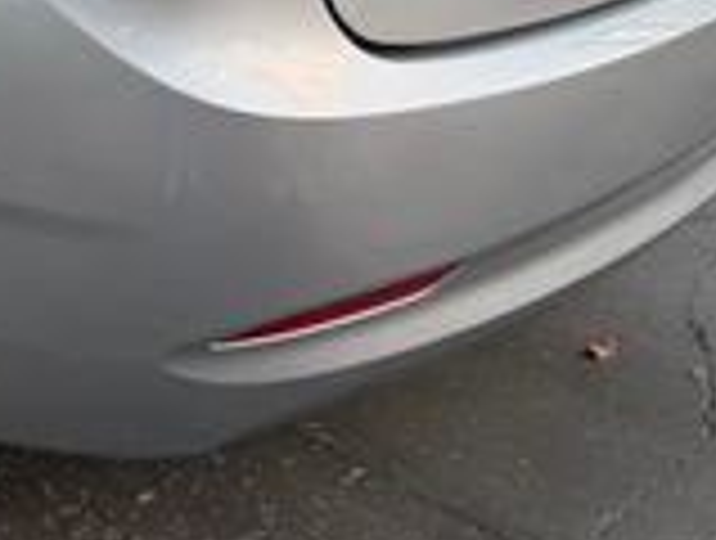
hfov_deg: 25.2
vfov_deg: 19.8
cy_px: -76
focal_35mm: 71
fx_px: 1472
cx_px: -86
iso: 100
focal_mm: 6.76
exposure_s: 1/183
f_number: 1.78
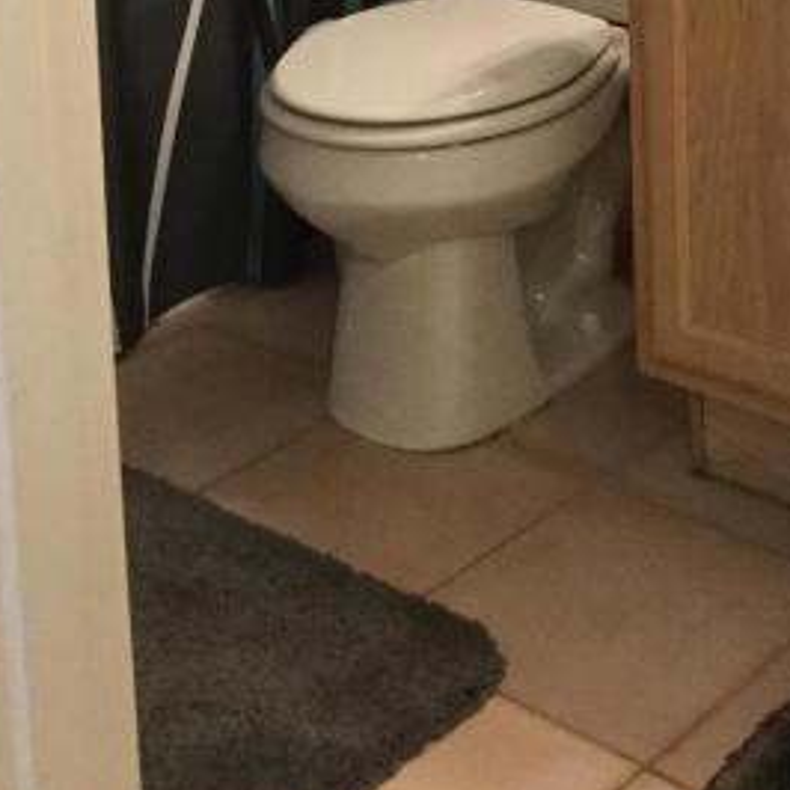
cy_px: -312
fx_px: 2040
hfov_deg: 21.4
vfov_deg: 19.7
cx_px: 716
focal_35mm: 79
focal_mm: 3.3
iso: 200
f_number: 2.4
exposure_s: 1/17
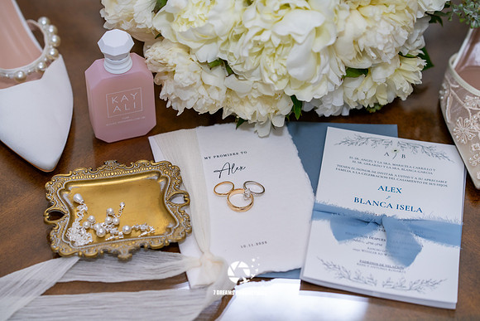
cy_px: 160
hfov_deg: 23.9
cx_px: 240
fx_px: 1134
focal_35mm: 85
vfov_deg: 16.1
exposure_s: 1/125
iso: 1000
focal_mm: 85
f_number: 2.8
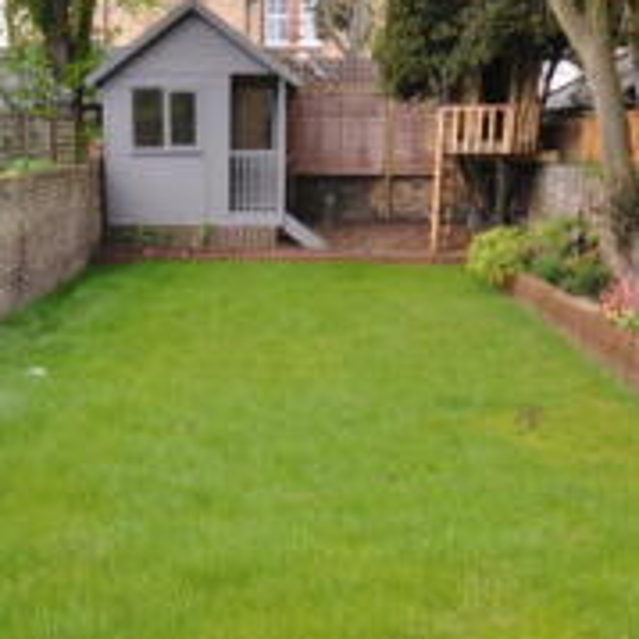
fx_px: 1170
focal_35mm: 56
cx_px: 228
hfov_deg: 30.4
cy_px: 557
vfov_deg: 29.5
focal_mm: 12
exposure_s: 1/160
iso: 200
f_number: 6.3
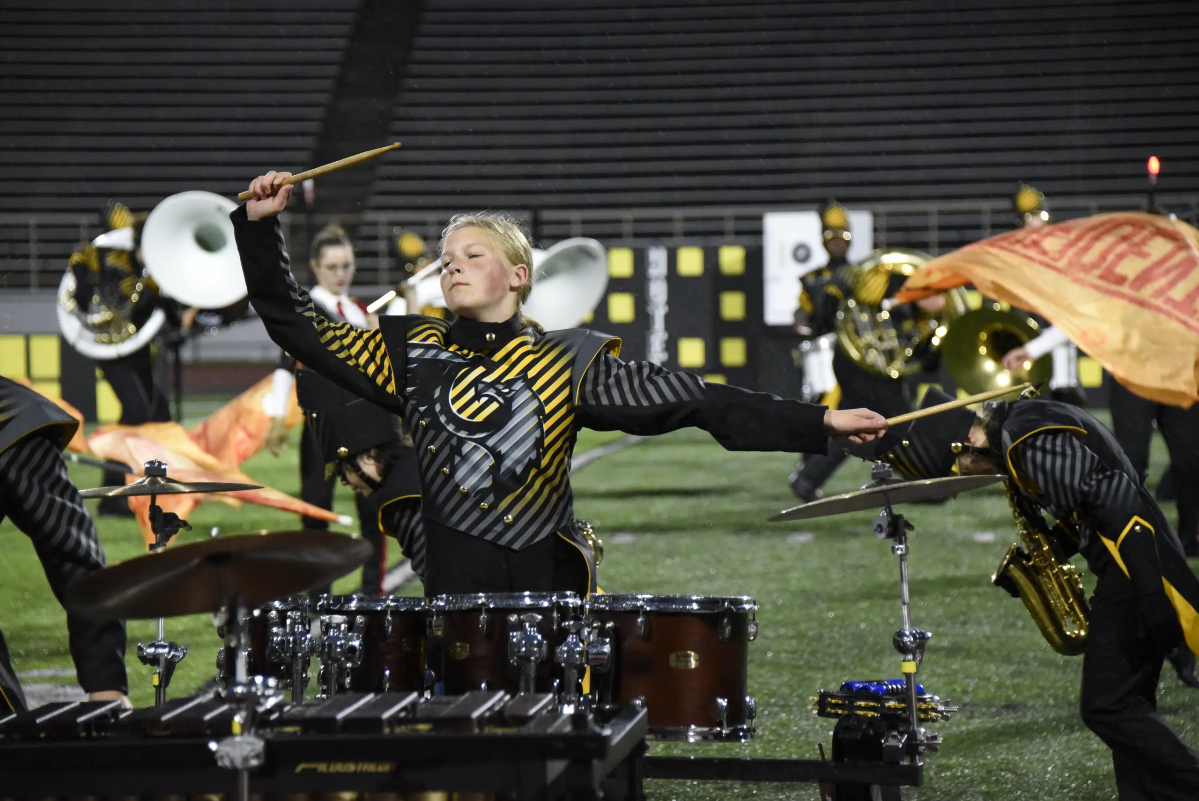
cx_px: 600
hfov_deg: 11.4
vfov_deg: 7.6
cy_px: 400
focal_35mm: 180
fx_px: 5997
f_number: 5.6
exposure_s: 1/400
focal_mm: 180
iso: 9000
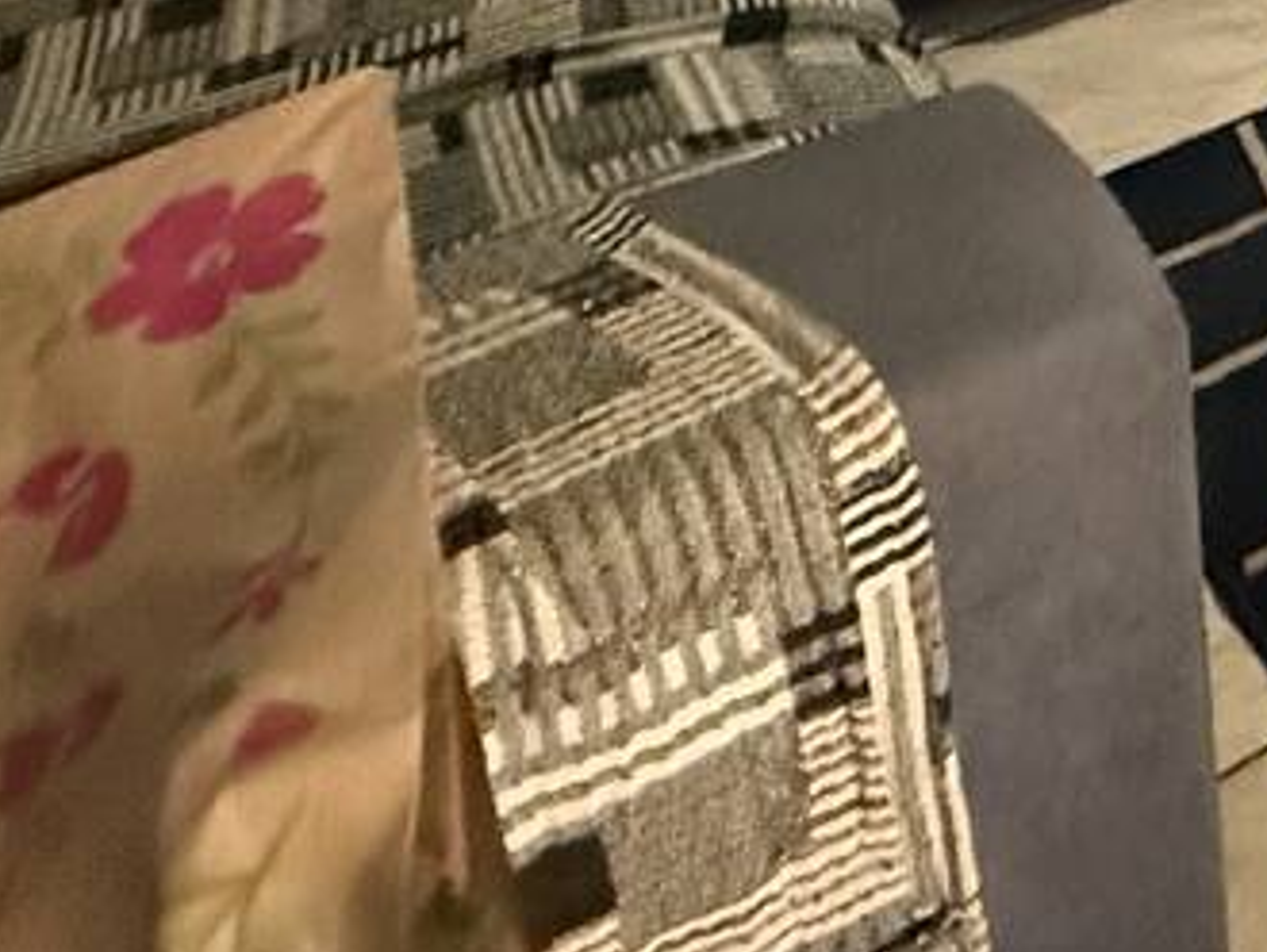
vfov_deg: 17.0
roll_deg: +0.3
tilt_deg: -6.5
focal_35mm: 61
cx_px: 2119
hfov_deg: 22.6
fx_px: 2234
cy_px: -1006
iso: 1000
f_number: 2.2
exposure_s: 1/60
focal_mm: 2.22
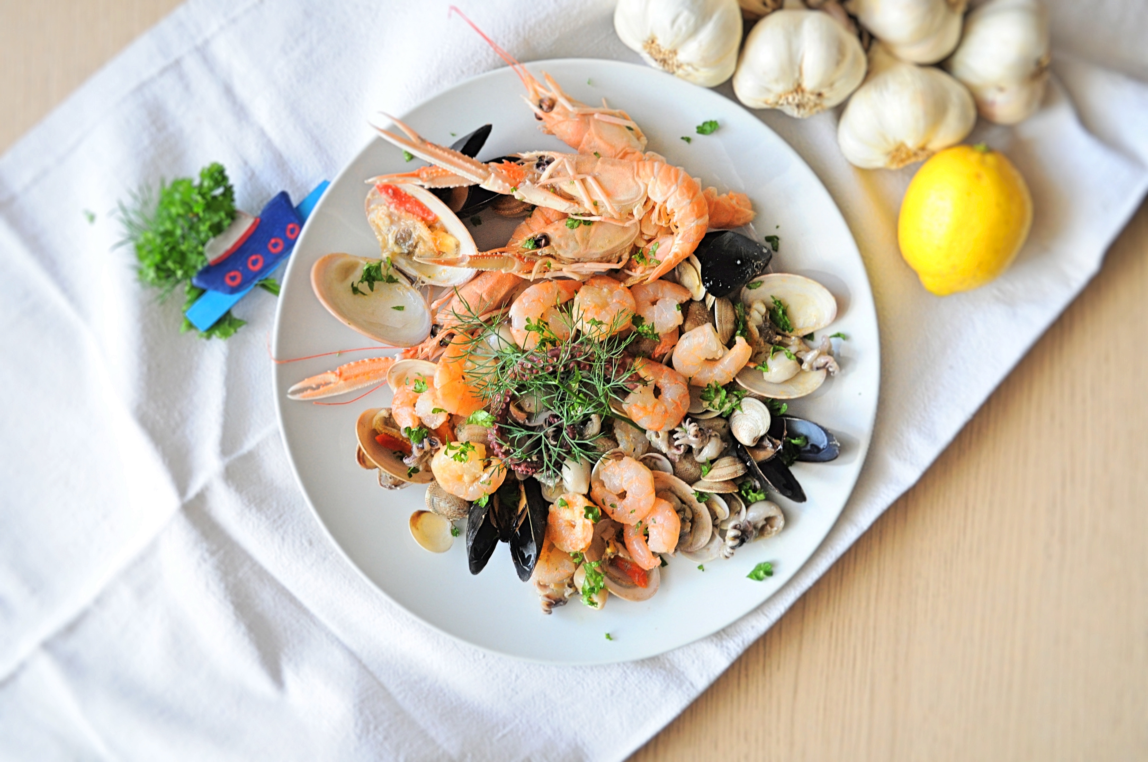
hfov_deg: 53.2
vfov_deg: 36.8
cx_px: 574
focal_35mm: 36
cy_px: 381
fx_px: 1147
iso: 800
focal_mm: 24
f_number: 4
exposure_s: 1/50
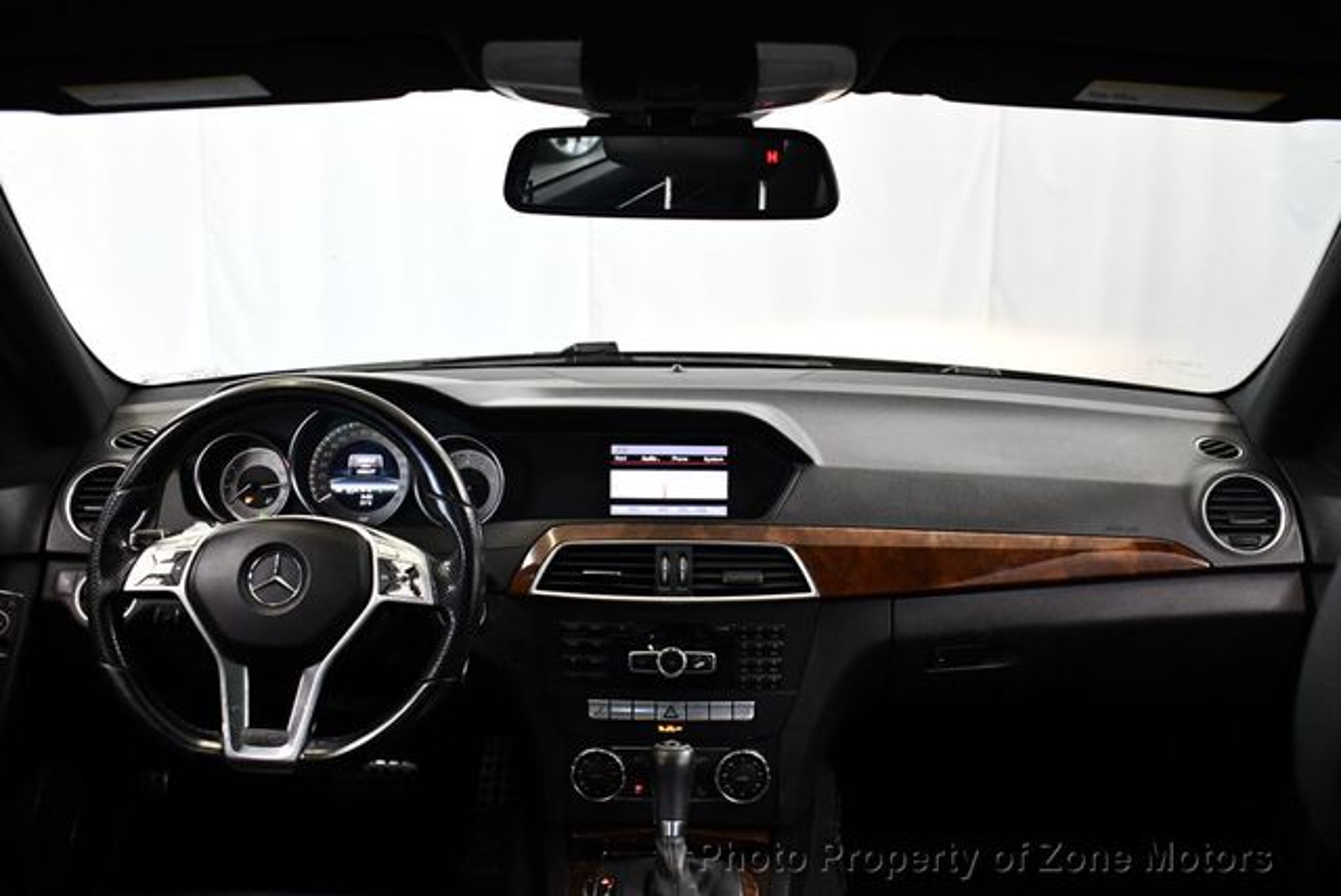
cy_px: 448
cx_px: 670
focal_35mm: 36
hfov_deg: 53.1
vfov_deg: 36.9
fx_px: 1342
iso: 2500
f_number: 3.5
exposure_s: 1/125
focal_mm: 18
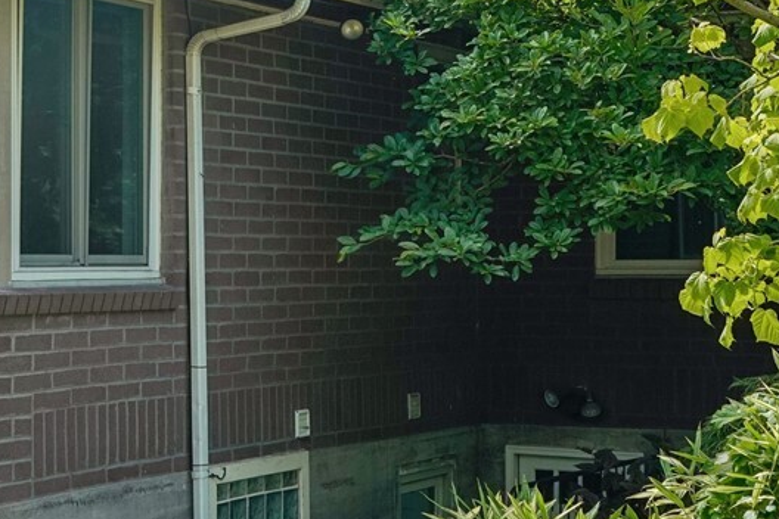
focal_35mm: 90
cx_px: 18
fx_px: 1947
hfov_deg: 21.9
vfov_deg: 15.2
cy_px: 207
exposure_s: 1/400
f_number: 8
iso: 400
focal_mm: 28
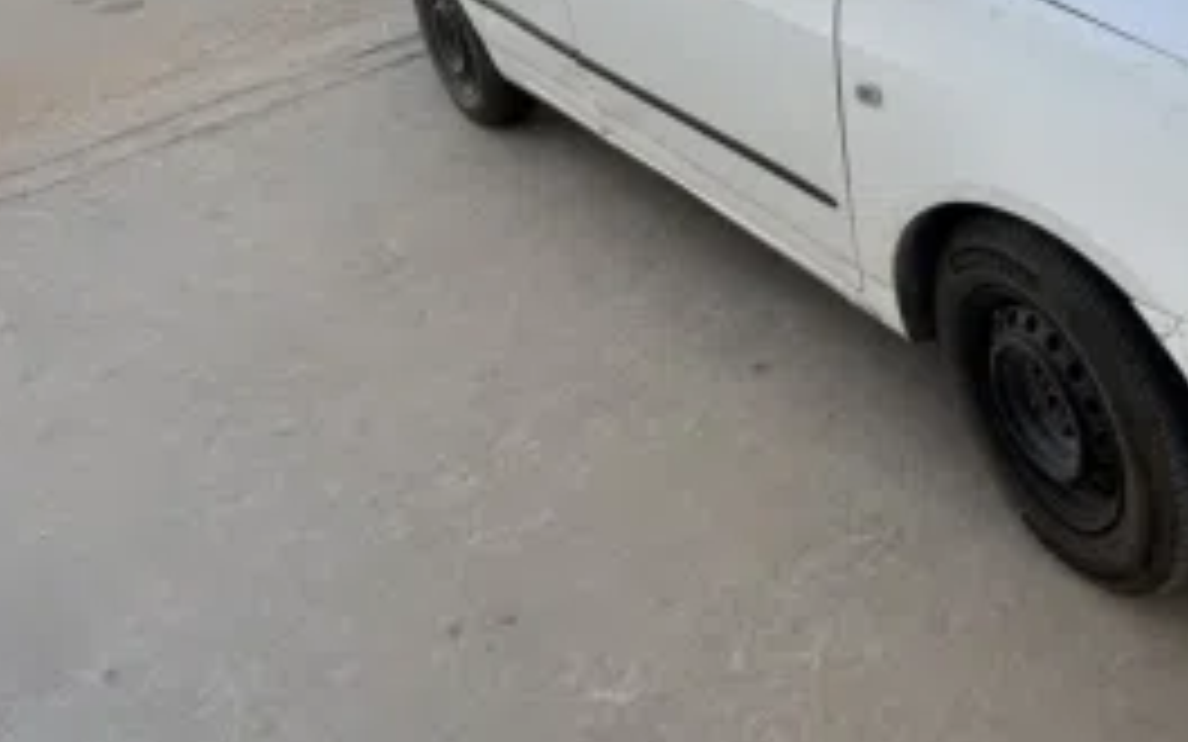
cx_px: 918
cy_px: 22
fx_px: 1166
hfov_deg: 51.3
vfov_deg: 32.8
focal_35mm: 36
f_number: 2.2
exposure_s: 1/490
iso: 64
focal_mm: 2.22
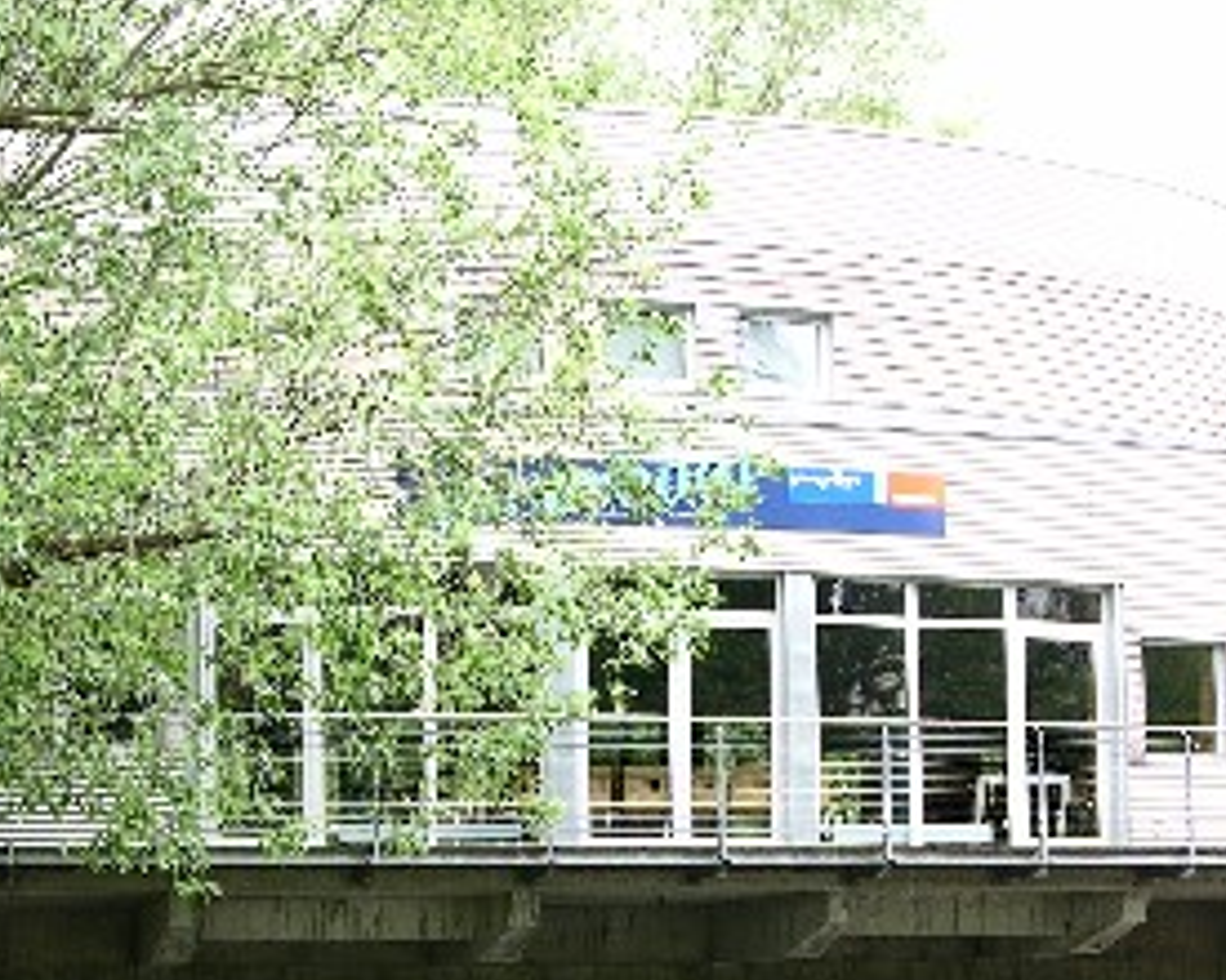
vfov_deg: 20.6
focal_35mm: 73
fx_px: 2649
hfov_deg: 26.1
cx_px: 666
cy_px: 860
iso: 50
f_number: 4
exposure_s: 1/30.4
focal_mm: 8.9
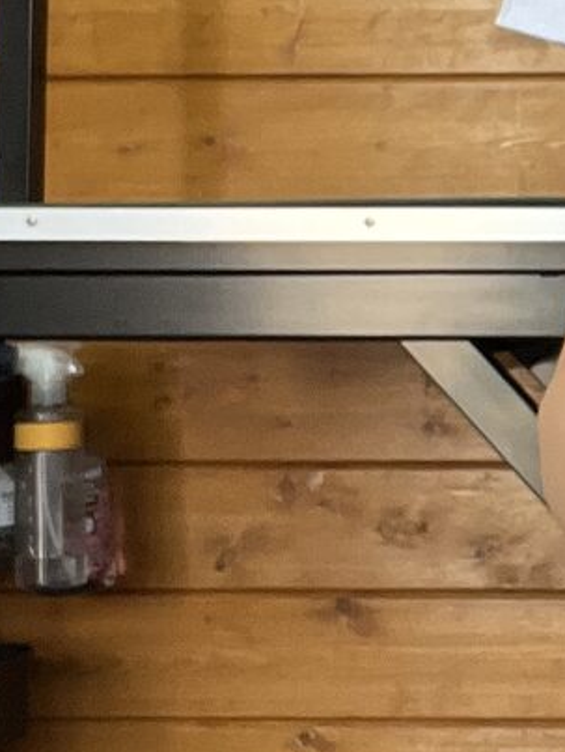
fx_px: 2586
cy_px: 203
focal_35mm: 119
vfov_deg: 16.5
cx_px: 1007
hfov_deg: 11.6
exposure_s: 1/110
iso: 100
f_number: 2.2
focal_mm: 2.71
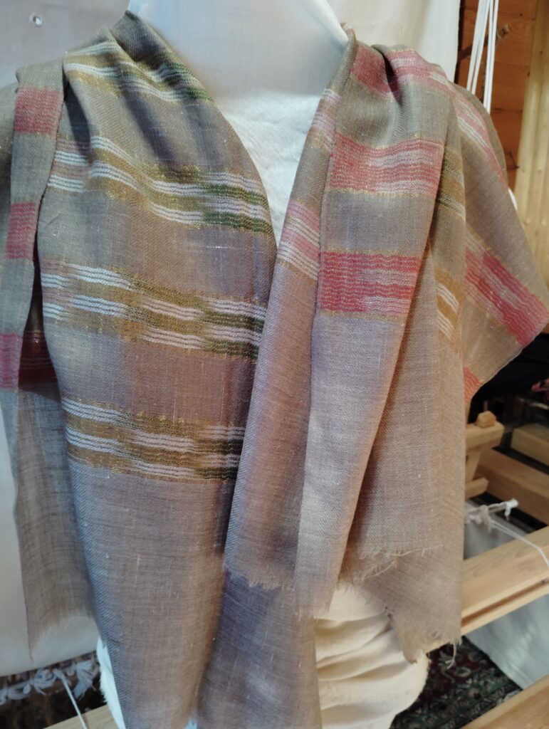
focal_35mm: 28
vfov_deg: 63.4
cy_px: 364
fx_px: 591
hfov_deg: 49.9
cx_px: 274
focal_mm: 4.22
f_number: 1.8
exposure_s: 1/50
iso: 469
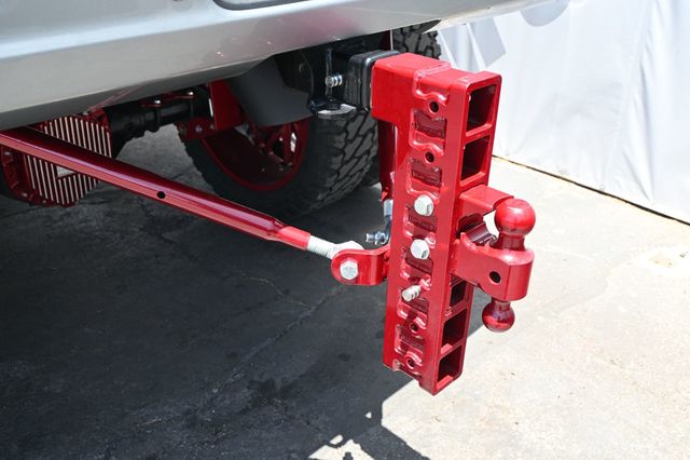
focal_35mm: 34
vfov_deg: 38.3
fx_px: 661
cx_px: 345
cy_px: 230
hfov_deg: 55.1
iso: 280
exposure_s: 1/250
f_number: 4.2
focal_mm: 23
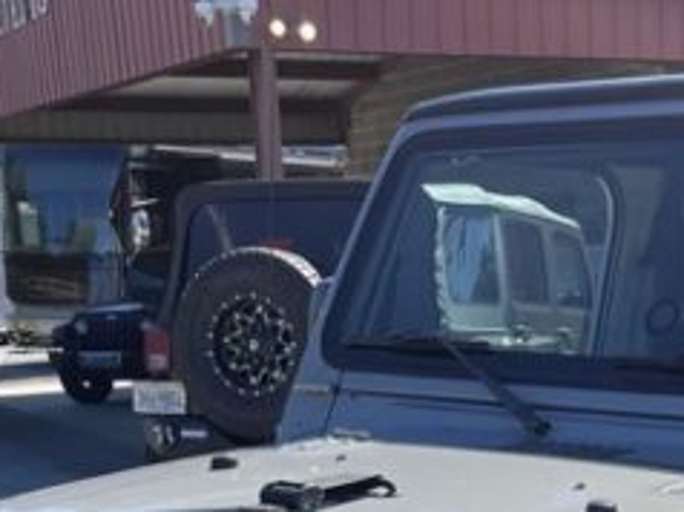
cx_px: 535
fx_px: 1658
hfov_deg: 23.0
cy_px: 826
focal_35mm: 84
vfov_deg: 15.7
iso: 32
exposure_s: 1/1715
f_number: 1.6
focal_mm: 5.1
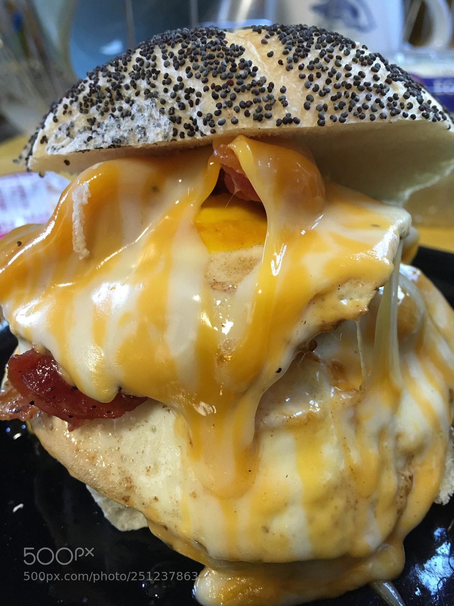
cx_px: 227
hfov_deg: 48.2
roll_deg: +3.2
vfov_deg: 61.7
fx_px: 507
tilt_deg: -29.5
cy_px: 303
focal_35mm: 29
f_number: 2.2
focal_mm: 4.15
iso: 200
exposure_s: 1/24
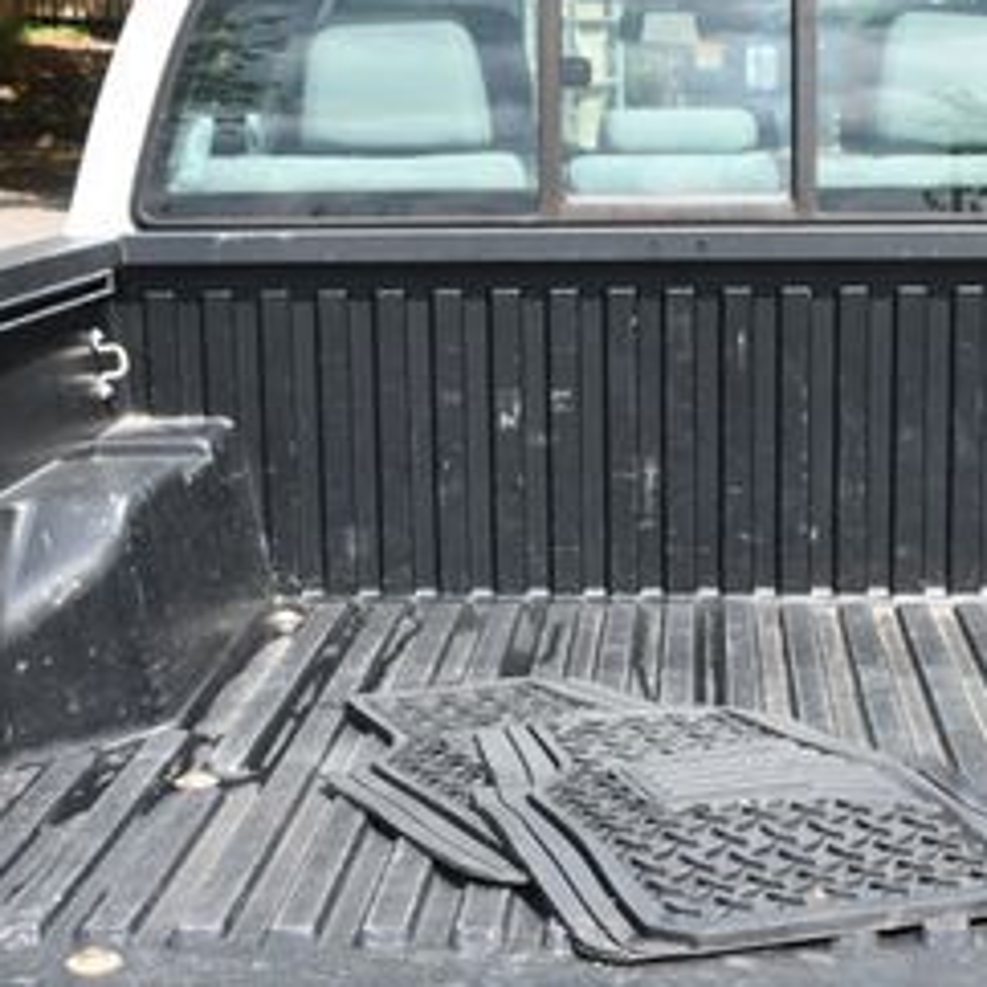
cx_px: 677
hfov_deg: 21.3
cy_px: 689
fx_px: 2613
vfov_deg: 21.3
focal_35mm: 81
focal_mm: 24
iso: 200
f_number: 8
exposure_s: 1/250
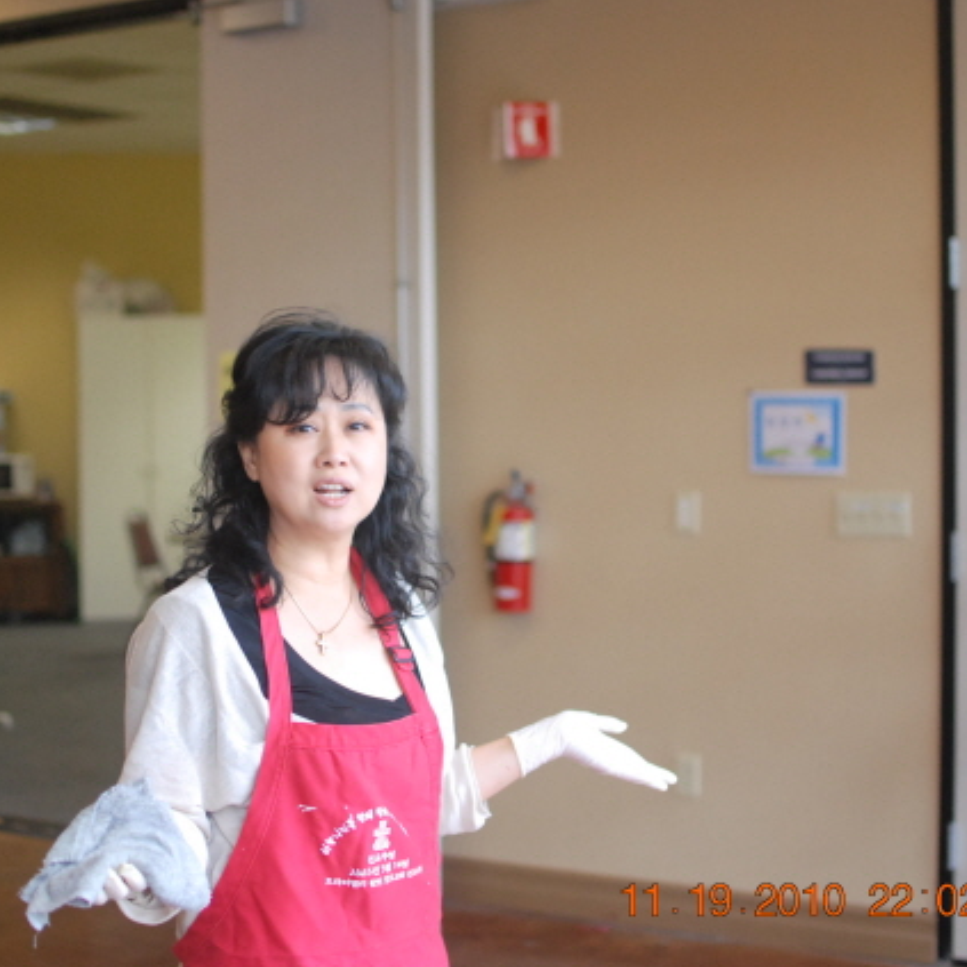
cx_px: 389
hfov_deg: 25.4
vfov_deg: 25.5
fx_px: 2138
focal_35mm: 68
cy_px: 485
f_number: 1.8
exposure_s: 1/320
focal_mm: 35
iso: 800
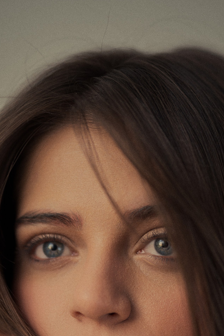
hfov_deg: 7.5
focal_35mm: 182
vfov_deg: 11.2
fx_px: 1698
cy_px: 355
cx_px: 89
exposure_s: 1/400
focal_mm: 85
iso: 125
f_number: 1.4
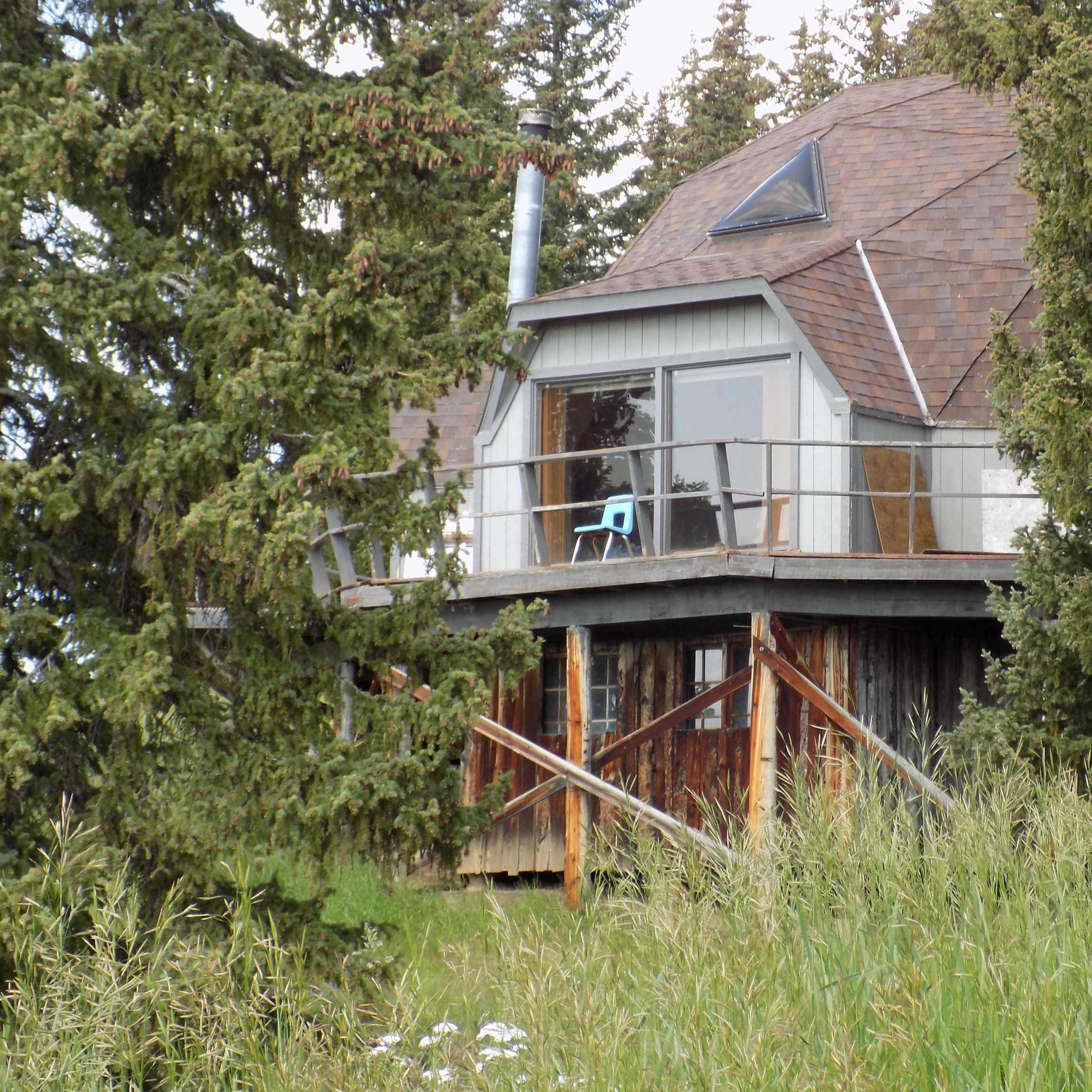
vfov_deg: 15.2
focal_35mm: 115
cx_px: 721
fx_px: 4104
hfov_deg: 15.1
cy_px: 546
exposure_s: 1/100
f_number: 4.6
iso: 80
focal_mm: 17.2
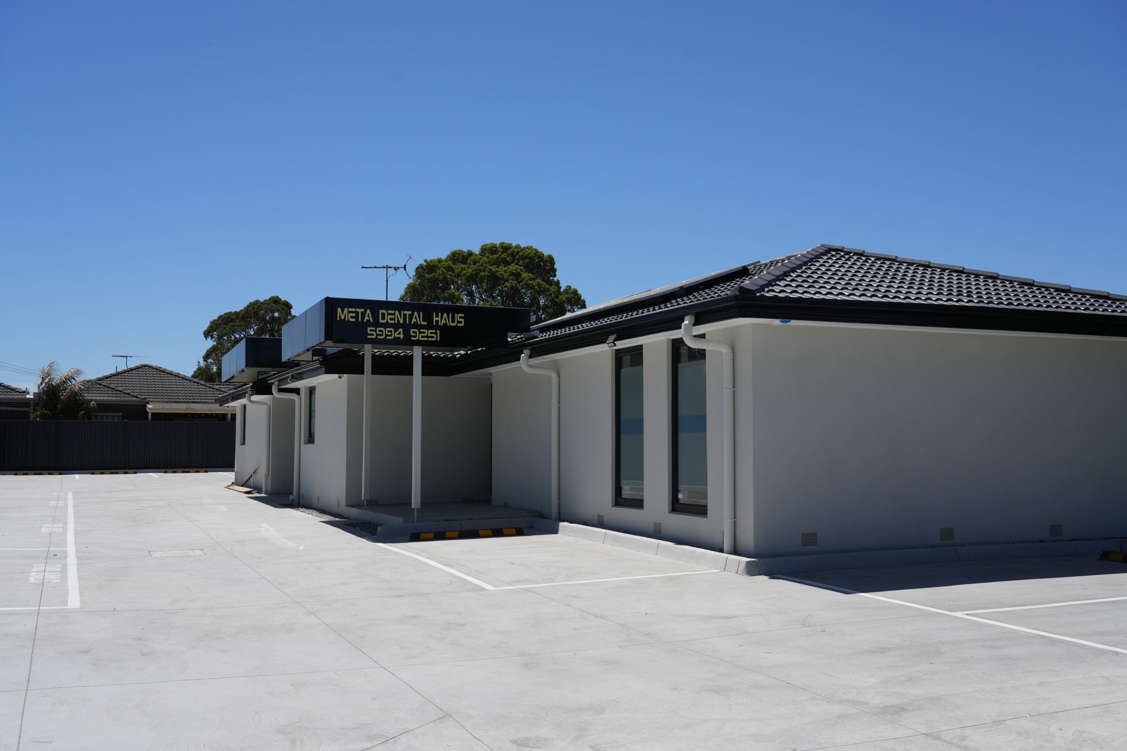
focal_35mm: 35
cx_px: 564
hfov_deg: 54.4
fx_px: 1096
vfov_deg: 37.9
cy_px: 376
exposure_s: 1/500
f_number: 8
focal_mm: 35
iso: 100
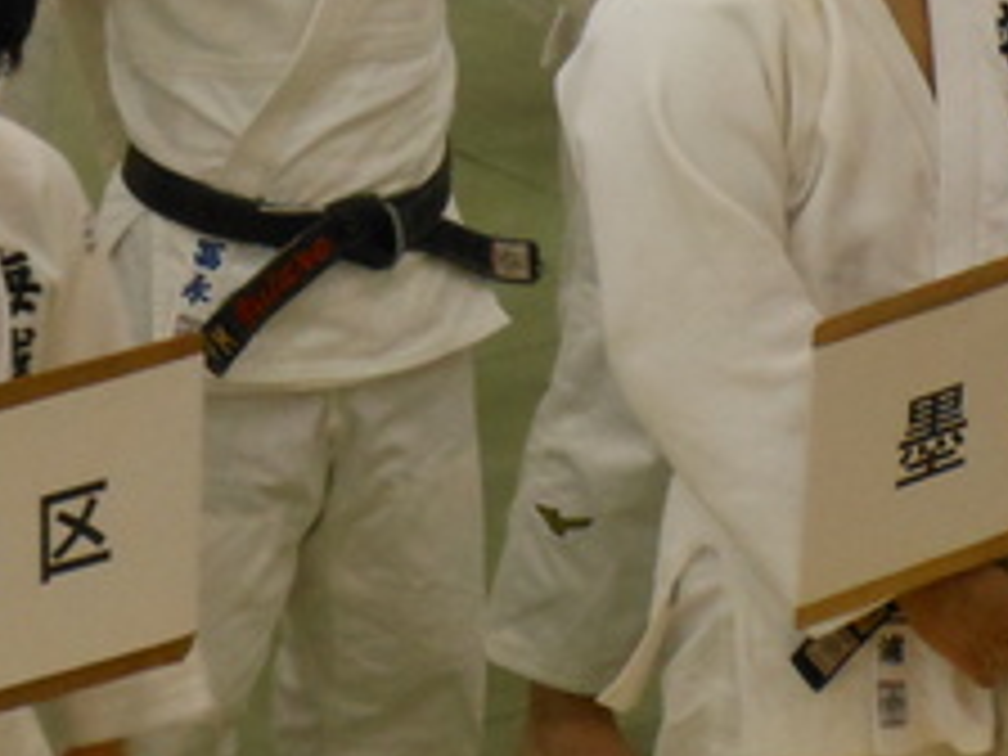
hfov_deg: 3.3
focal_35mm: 597
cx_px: -400
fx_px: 17384
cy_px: -360
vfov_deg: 2.5
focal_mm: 29.8
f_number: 5.4
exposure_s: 1/60
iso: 320
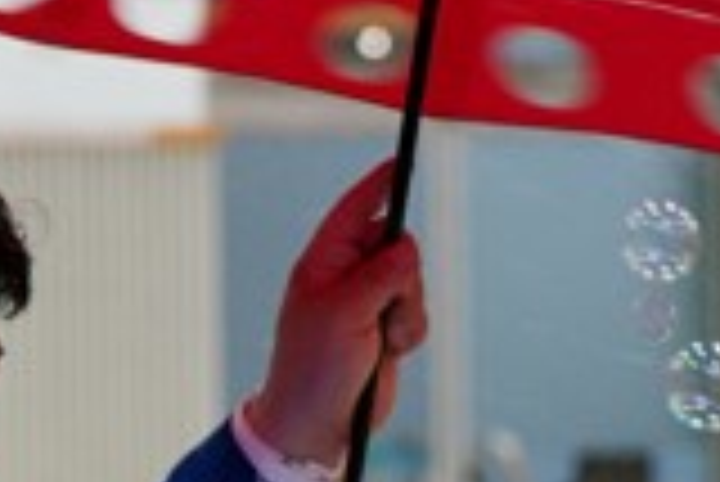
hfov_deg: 4.8
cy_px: 901
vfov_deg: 3.2
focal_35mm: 427
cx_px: 765
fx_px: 8548
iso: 1600
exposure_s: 1/160
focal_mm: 76
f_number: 4
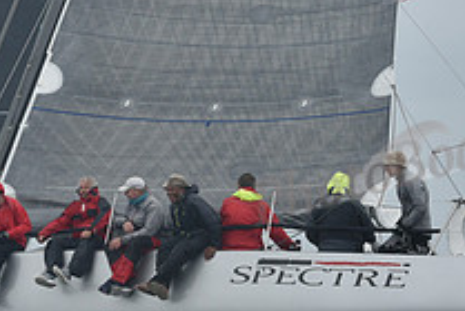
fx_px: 2509
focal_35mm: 194
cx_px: 138
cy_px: 83
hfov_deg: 10.6
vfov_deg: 7.1
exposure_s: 1/1000
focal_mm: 70
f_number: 5.6
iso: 320
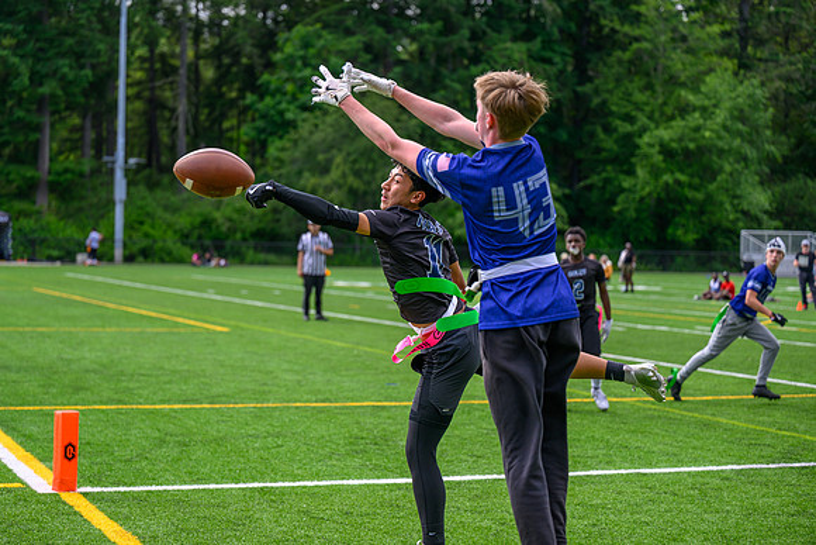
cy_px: 272
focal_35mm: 70
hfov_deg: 28.8
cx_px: 408
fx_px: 1587
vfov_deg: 19.5
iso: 280
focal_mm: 70
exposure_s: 1/2000
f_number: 2.8
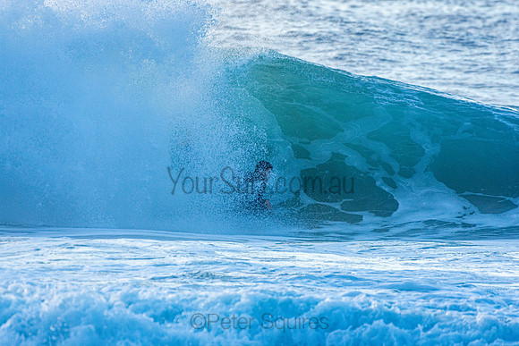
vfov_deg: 1.9
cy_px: 173
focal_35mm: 720
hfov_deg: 2.9
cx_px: 260
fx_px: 10382
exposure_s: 1/1250
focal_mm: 480
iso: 560
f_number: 5.6
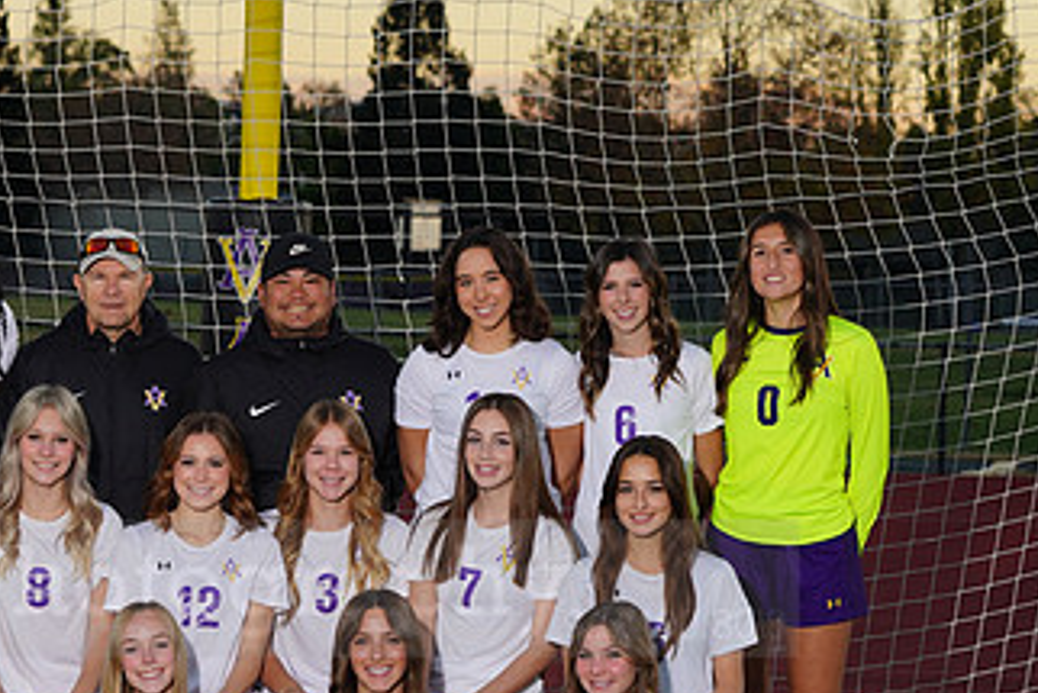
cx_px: 174
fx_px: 5192
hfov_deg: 11.4
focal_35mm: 180
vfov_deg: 7.6
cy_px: 562
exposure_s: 1/200
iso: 320
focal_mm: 100
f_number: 7.1
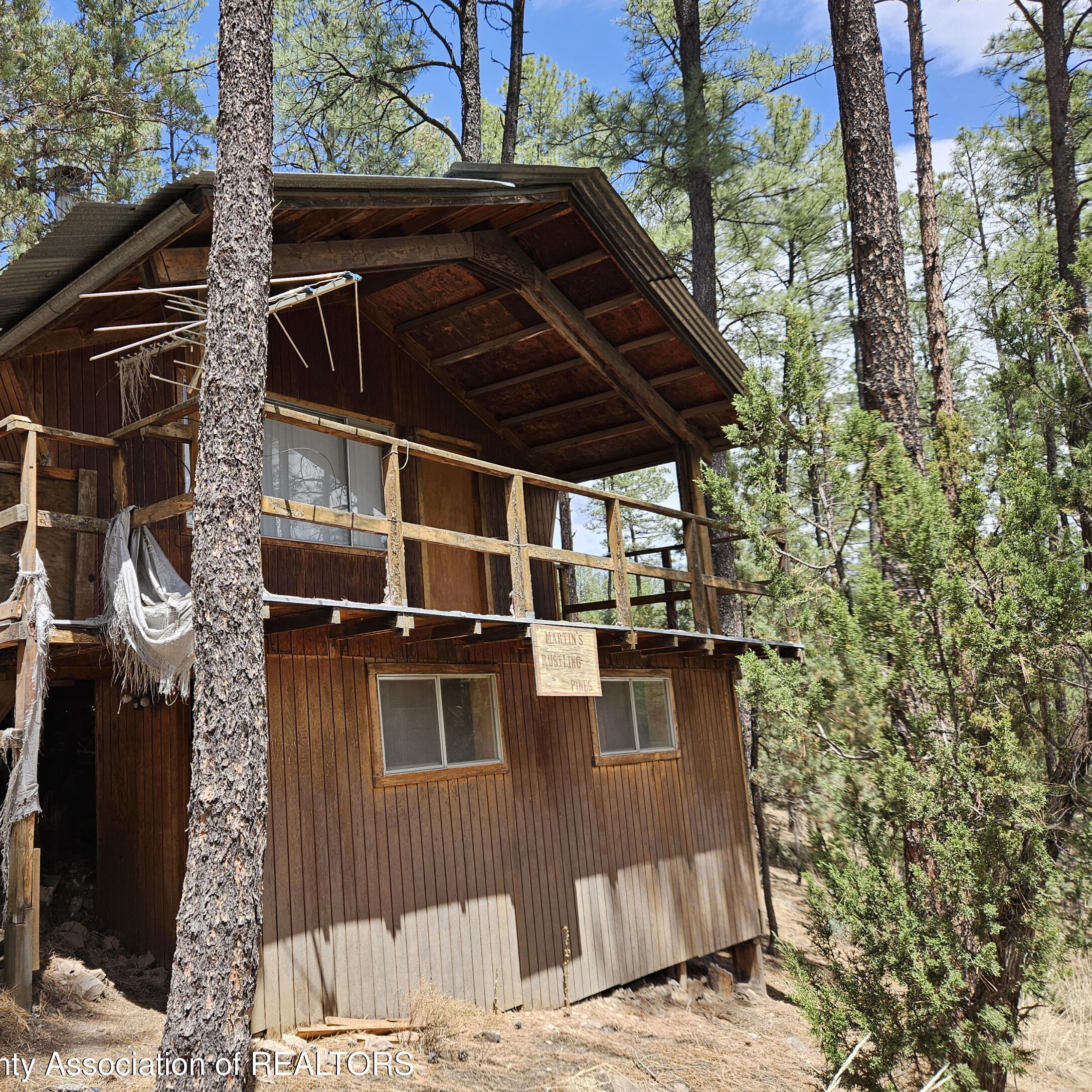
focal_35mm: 28
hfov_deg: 55.9
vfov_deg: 57.3
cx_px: 348
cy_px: 552
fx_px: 999
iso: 25
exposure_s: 1/588
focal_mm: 5.4
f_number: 1.8
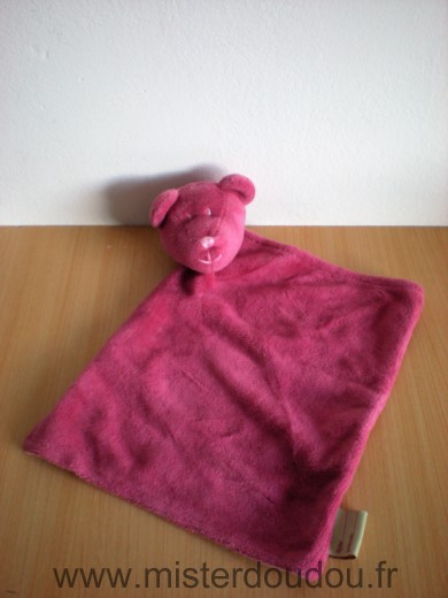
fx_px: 656
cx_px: 224
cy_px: 299
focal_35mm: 38
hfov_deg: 37.7
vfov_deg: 49.0
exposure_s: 1/30
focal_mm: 6.3
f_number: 3.1
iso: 200
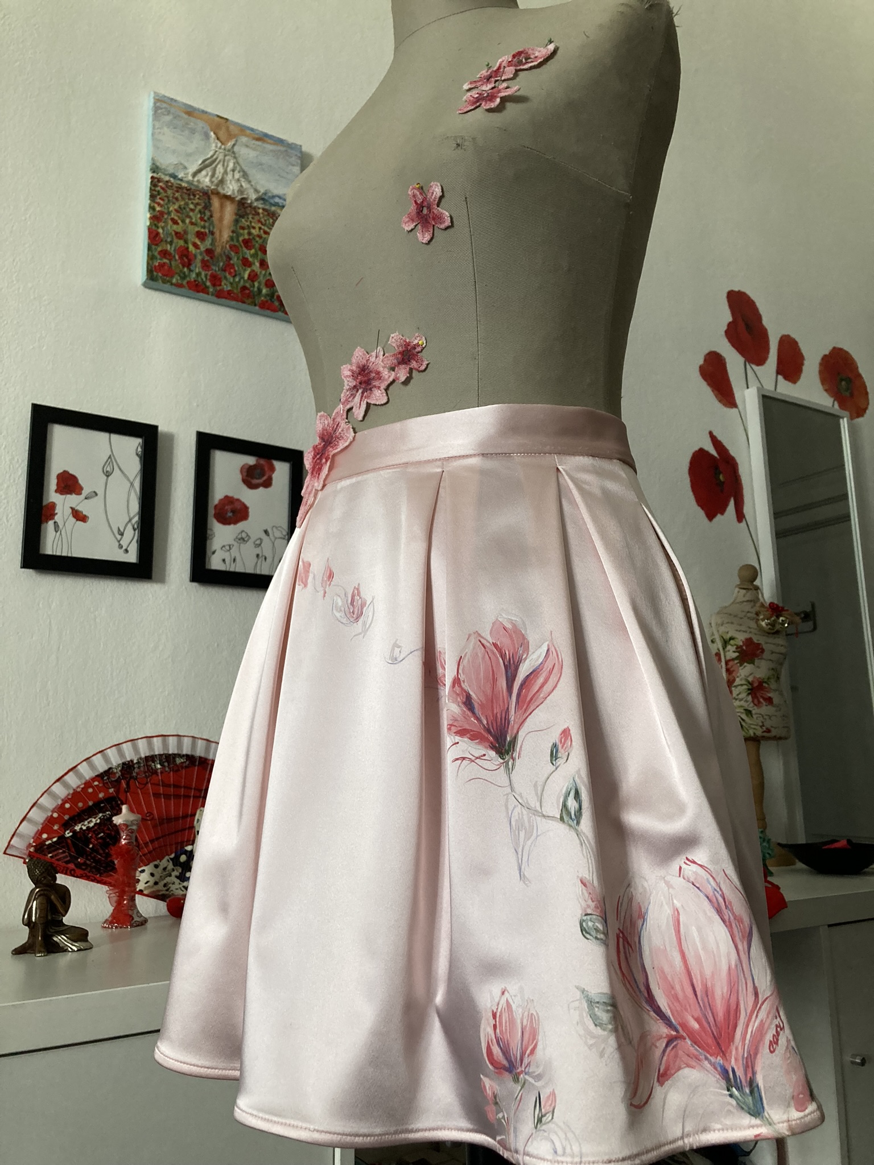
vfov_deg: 63.4
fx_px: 943
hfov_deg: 49.7
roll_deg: +0.4
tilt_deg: +12.9
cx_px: 437
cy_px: 582
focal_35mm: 28
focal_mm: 3.99
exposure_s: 1/60
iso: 200
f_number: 1.8
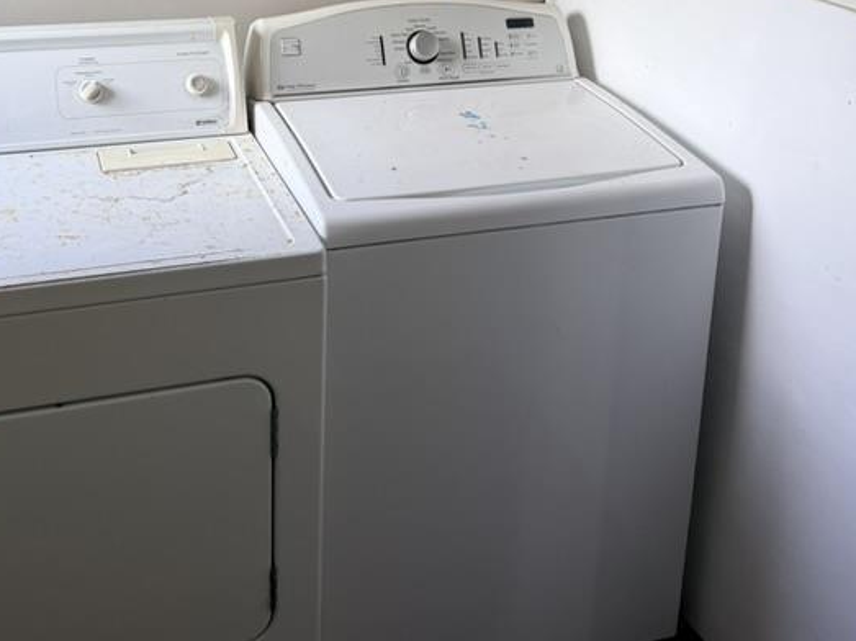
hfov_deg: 40.4
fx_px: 1162
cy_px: 92
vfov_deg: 29.8
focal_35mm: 47
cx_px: 399
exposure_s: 1/121
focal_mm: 6.76
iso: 100
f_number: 1.78
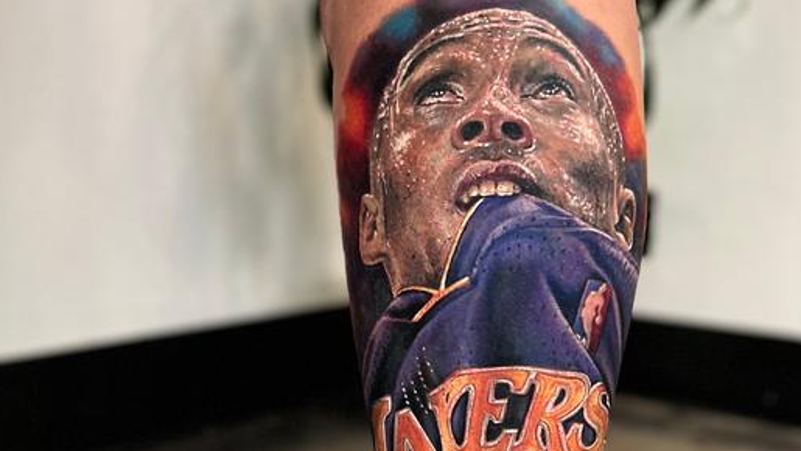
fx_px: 935
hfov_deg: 46.3
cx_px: 457
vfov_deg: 27.1
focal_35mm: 44
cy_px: 272
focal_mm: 5.7
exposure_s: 1/60
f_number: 1.5
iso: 400
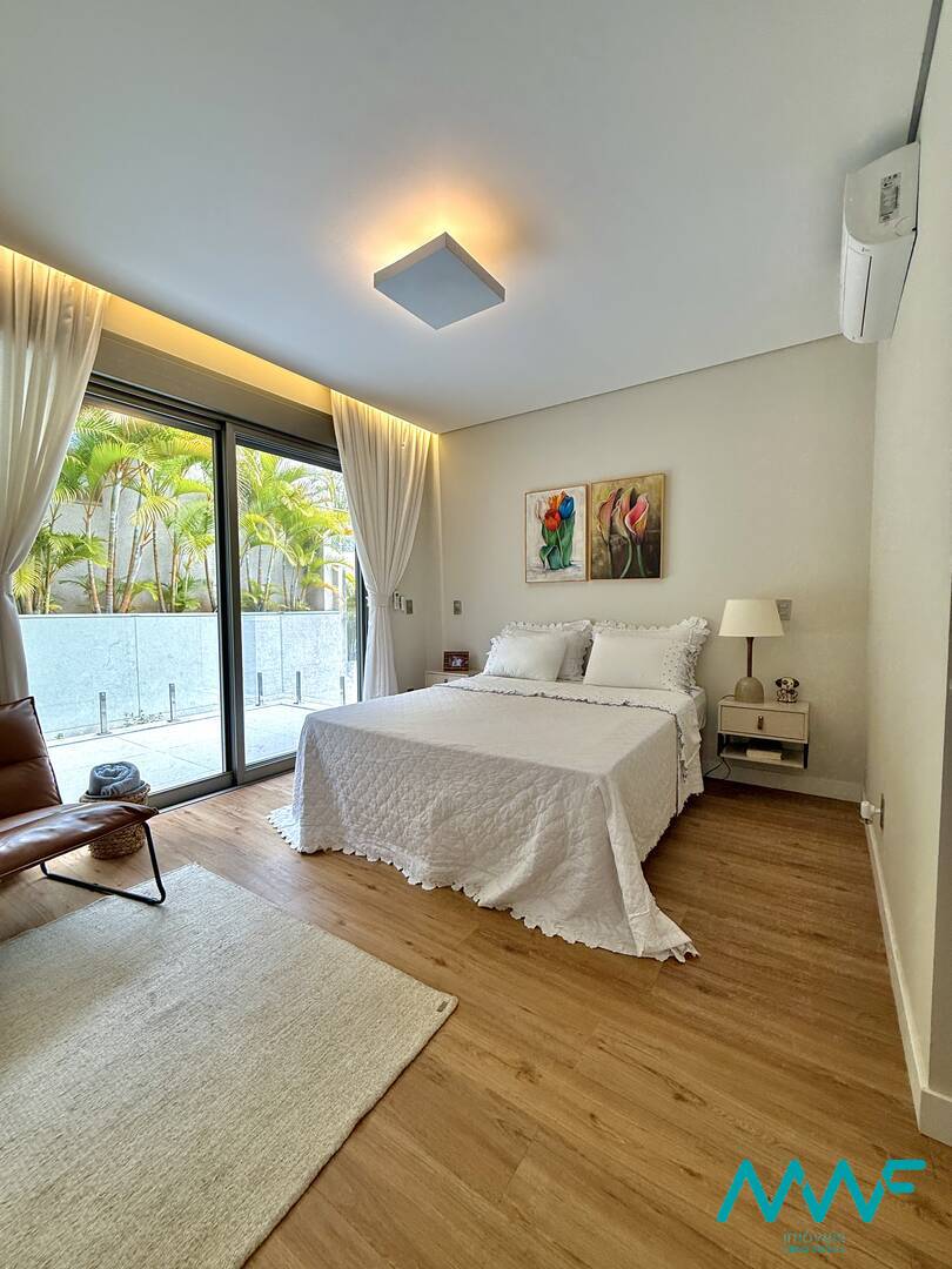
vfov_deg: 102.1
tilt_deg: -2.9
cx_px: 476
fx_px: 513
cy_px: 634
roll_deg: -0.4
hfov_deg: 85.7
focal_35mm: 14
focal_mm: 2.22
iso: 64
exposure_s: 1/123
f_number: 2.2
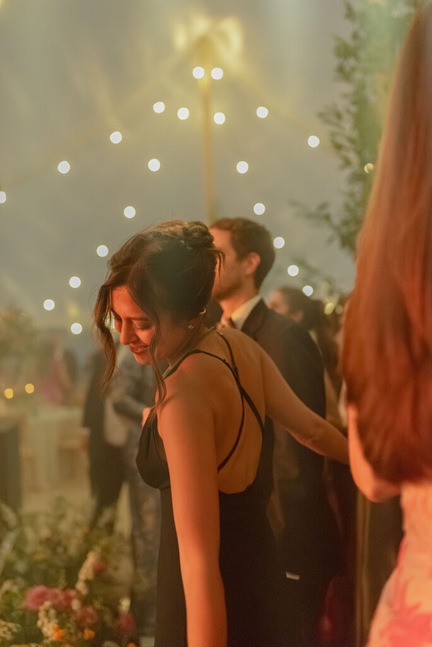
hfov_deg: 37.9
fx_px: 629
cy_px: 324
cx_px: 216
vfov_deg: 54.4
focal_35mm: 35
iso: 12800
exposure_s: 1/4000
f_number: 1.4
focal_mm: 35
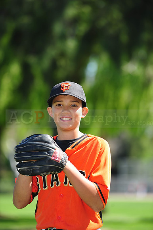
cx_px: 76
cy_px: 115
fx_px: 1276
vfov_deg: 10.3
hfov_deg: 6.9
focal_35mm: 200
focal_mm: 200
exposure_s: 1/500
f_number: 4.5
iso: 200
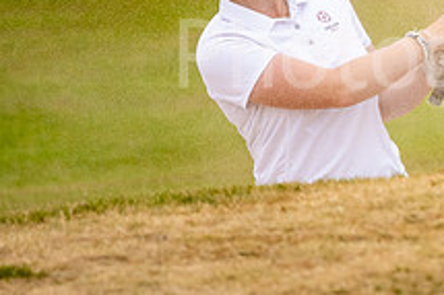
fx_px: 12853
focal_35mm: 1043
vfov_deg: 1.3
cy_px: 73
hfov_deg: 2.0
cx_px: 619
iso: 250
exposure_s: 1/1000
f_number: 4
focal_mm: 300
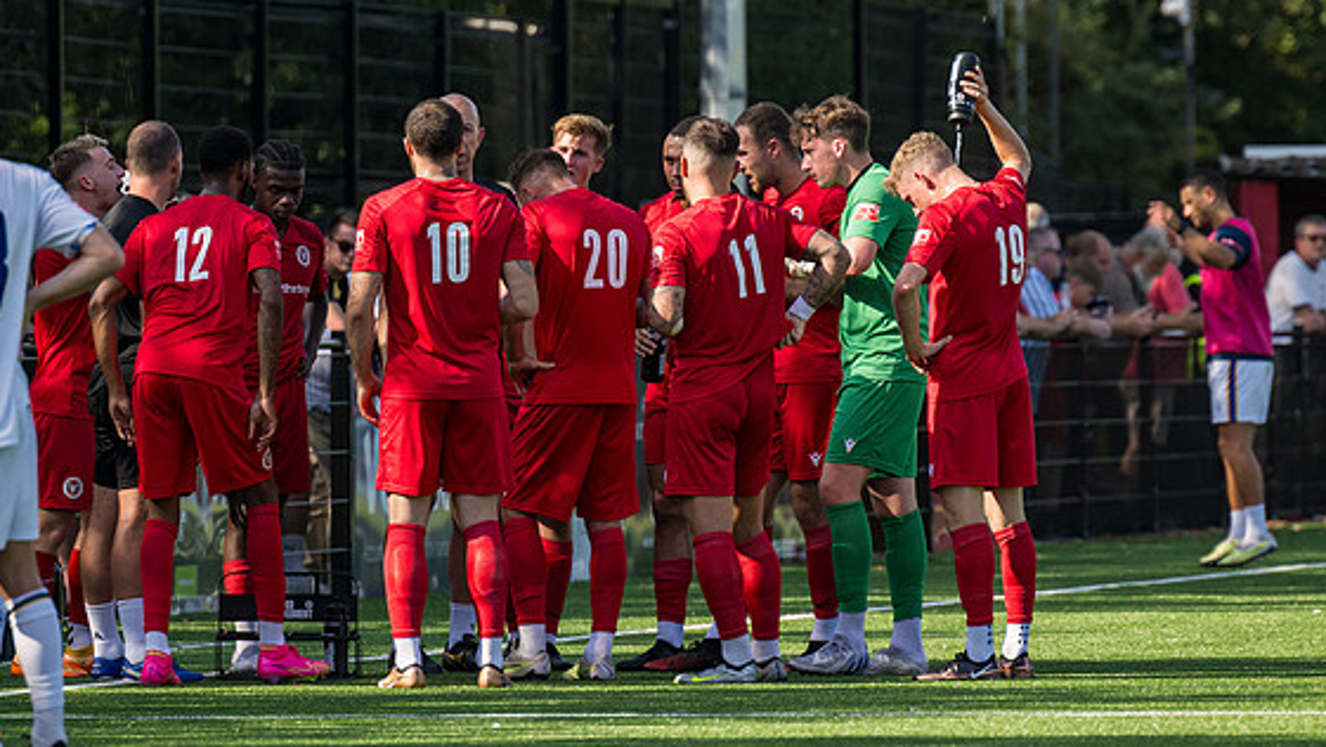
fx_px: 17973
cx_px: 663
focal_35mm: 511
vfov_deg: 2.4
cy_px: 407
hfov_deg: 4.2
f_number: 4.5
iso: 200
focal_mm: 270
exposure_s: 1/800
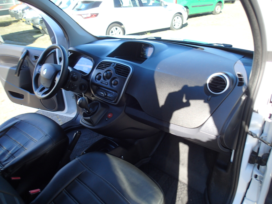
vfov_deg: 54.9
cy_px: 102
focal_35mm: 25
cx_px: 136
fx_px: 196
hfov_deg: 69.4
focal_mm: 4.5
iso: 100
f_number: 5.6
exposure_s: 1/30
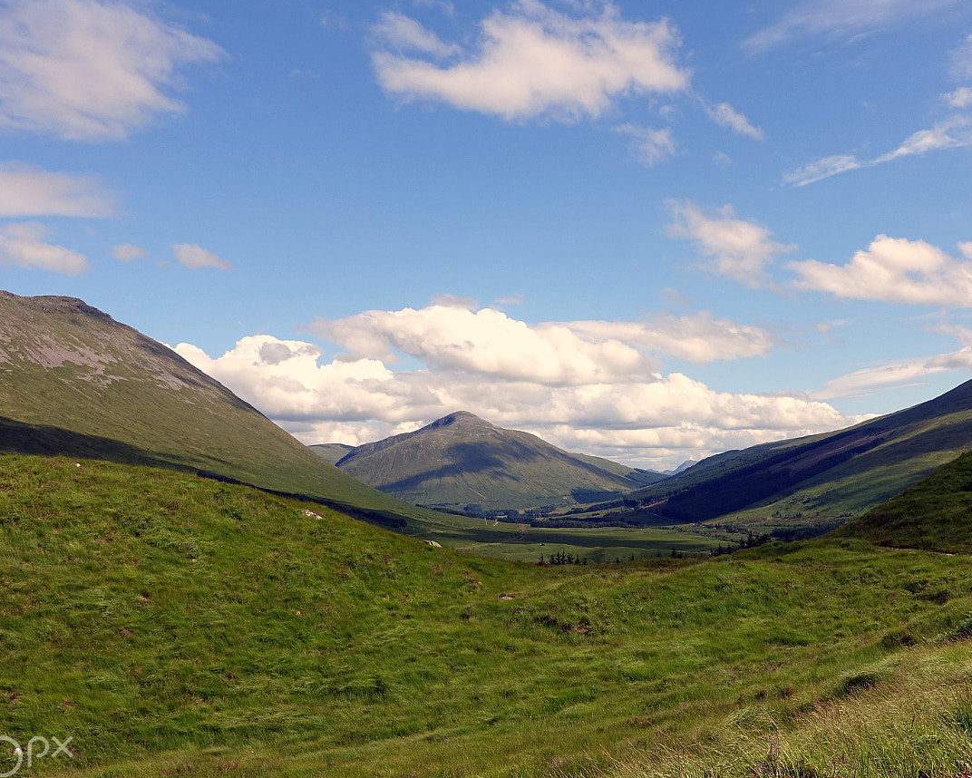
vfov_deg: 35.7
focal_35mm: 42
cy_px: 393
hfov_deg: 43.6
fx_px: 1208
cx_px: 573
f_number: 5.6
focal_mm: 11
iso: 125
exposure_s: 1/640
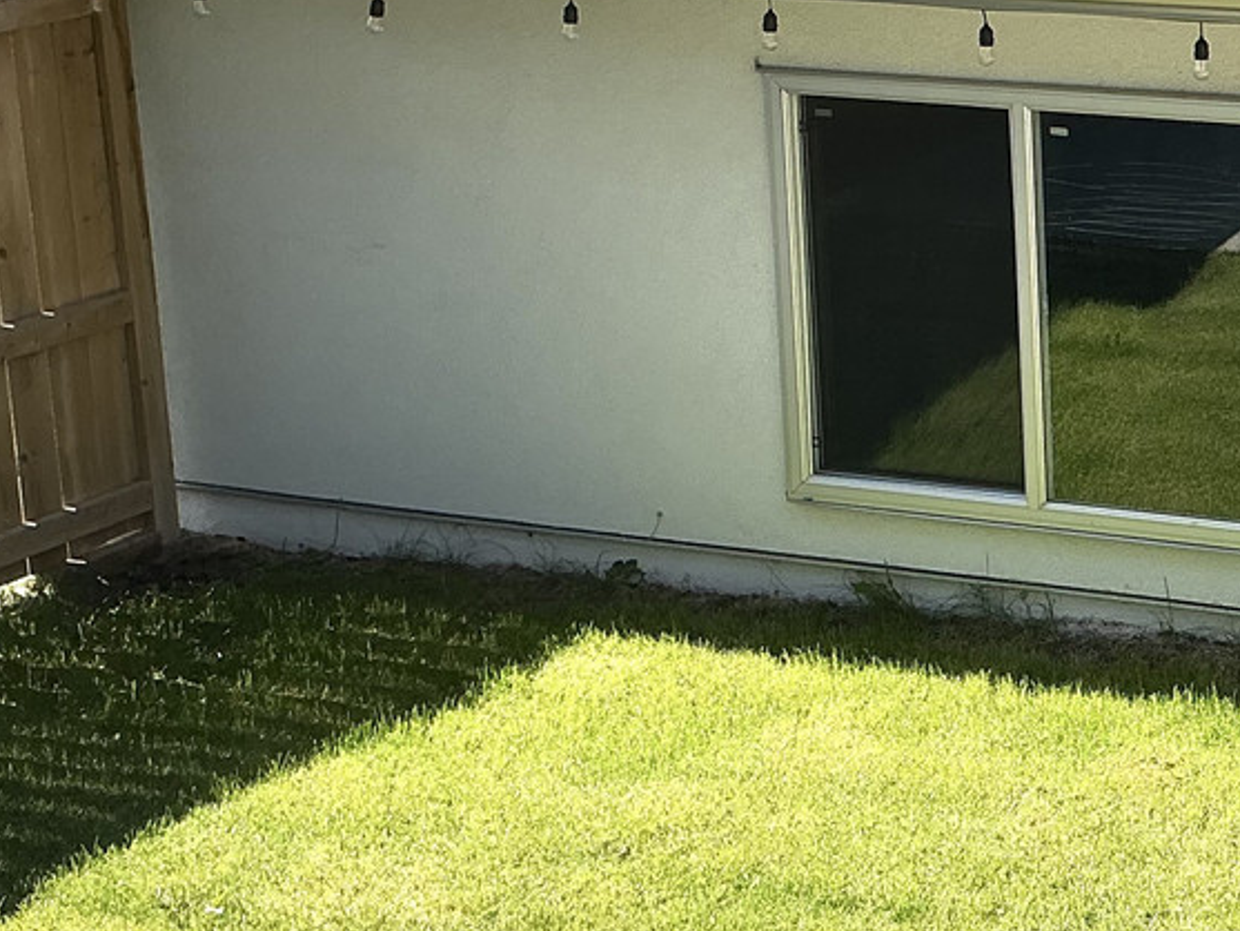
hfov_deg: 22.5
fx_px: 2866
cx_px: 1485
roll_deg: -0.3
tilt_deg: -13.2
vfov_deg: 18.2
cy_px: 109
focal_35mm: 80
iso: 25
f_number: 1.8
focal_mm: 3
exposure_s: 1/829
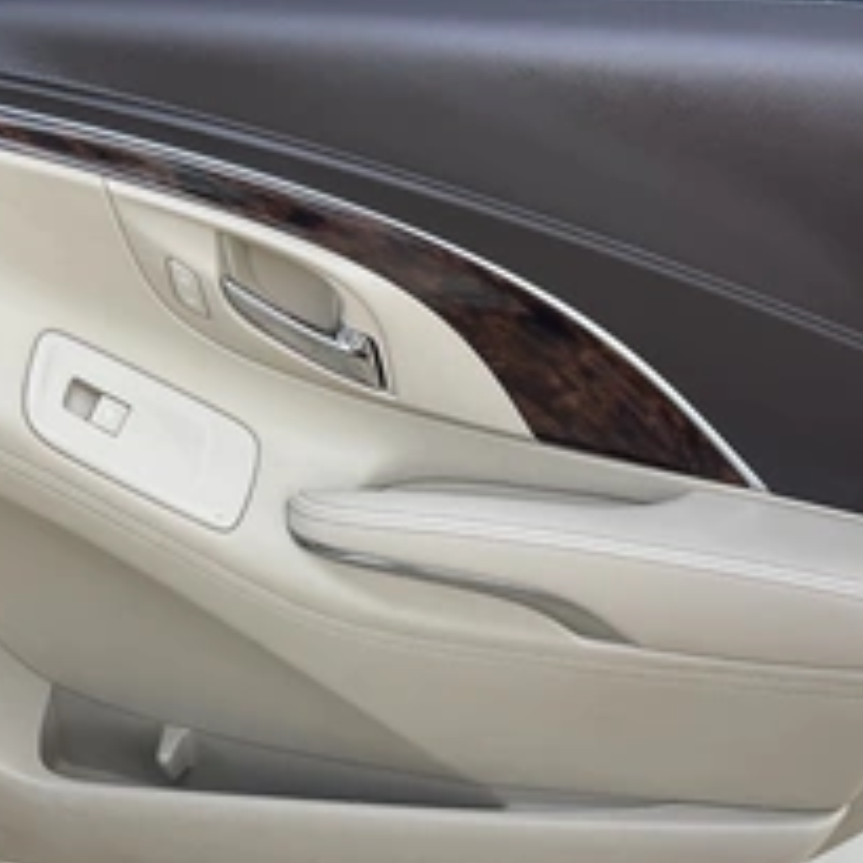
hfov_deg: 33.9
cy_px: 392
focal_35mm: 50
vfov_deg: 34.0
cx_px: 341
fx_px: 1410
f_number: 1.8
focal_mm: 3
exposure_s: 1/144
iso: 20
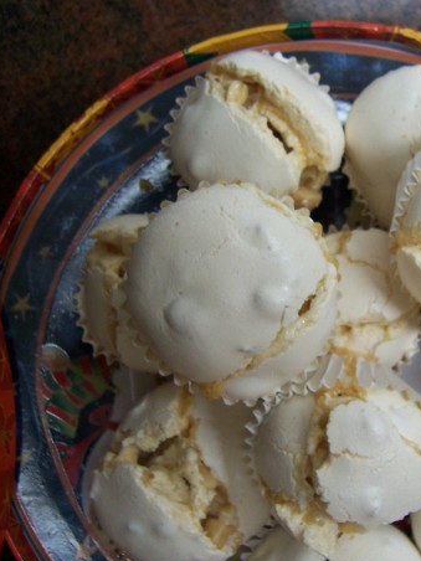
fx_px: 827
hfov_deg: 28.2
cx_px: 309
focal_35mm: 51
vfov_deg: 37.5
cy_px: 278
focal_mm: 6
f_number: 3
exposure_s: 1/30
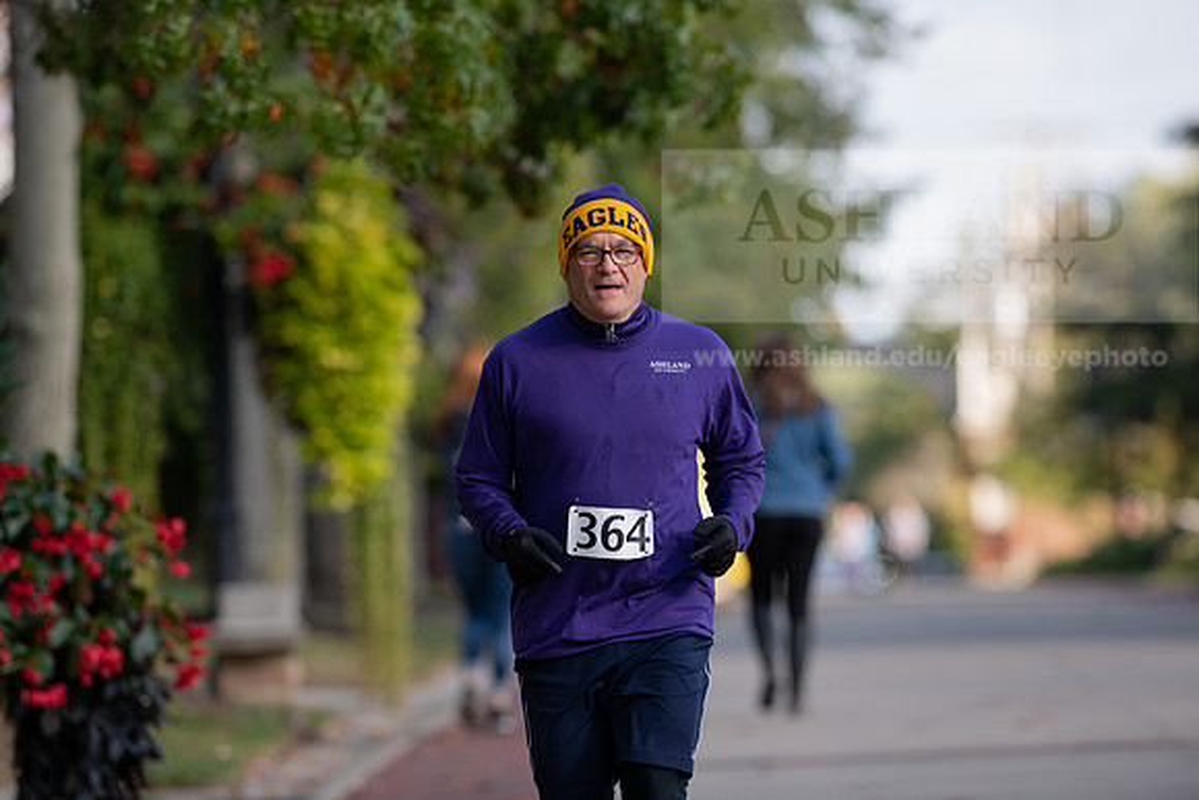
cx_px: 600
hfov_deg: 6.9
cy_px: 400
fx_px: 9994
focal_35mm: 300
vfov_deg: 4.6
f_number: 4.5
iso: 200
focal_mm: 300
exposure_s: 1/400
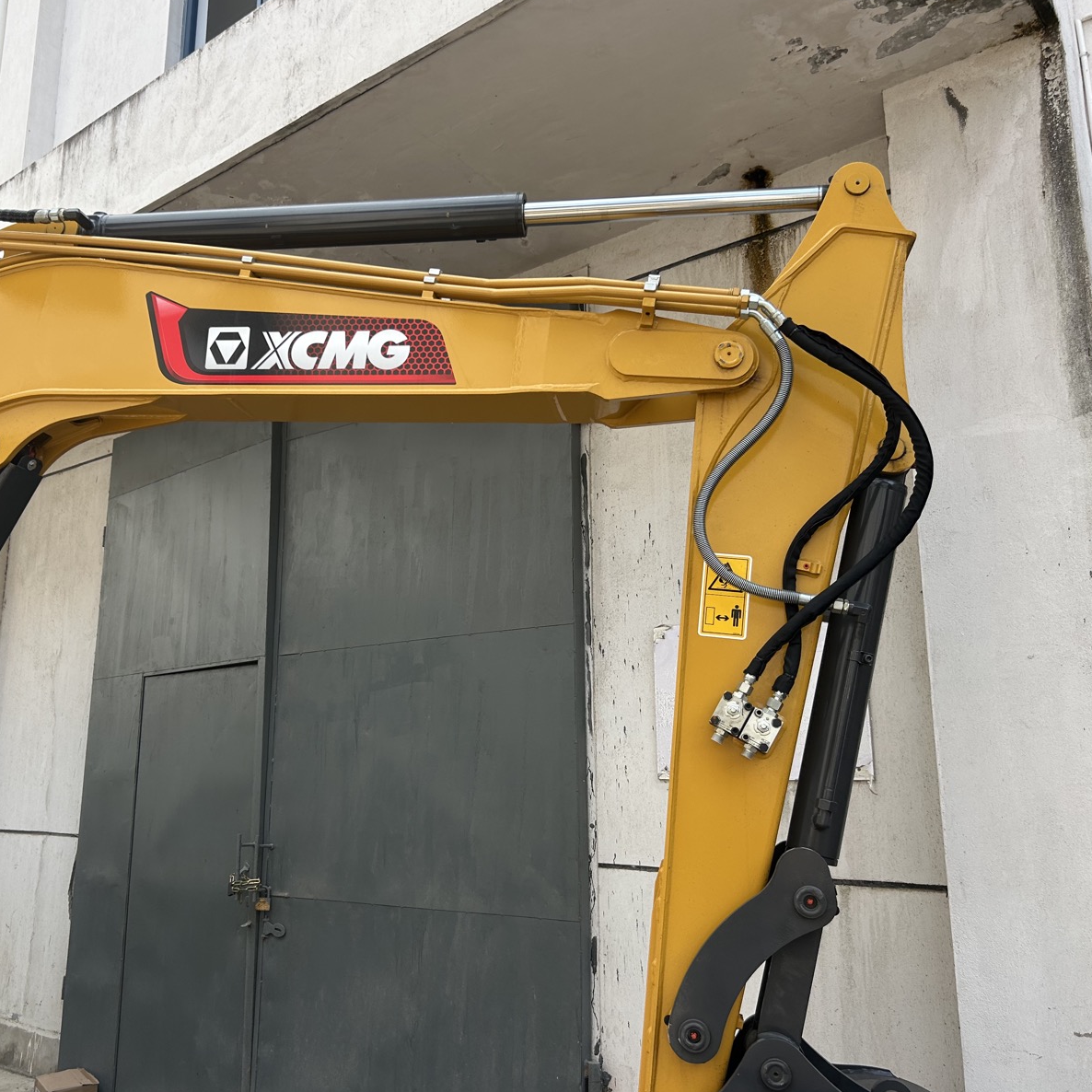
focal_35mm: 31
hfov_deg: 52.3
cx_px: 453
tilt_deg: +13.4
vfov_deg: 52.5
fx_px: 1106
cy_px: 542
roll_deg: -1.6
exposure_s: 1/1511
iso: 50
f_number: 1.5
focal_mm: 5.7
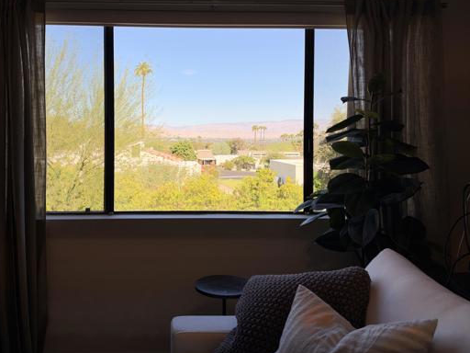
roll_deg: -0.1
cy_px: 142
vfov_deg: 46.6
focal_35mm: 30
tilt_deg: -0.9
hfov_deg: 59.2
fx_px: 407
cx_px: 178
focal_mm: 6.93
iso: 64
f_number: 1.8
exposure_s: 1/2273
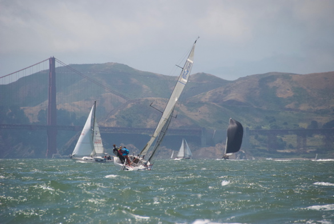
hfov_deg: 6.9
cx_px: 167
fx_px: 2788
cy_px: 112
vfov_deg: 4.6
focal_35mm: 300
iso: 800
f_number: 5.6
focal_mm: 200
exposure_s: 1/4000
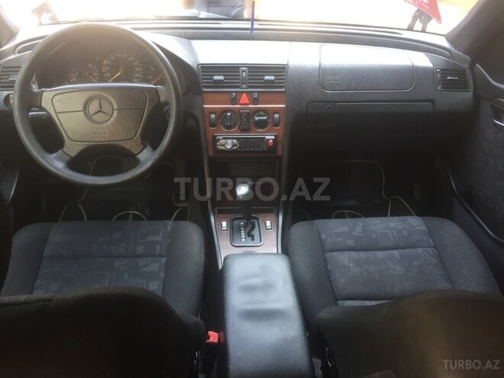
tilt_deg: -26.9
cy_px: 189
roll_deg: -1.9
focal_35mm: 29
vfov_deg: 48.2
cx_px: 252
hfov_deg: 61.7
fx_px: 422
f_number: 2.2
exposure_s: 1/33
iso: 40
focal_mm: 4.15
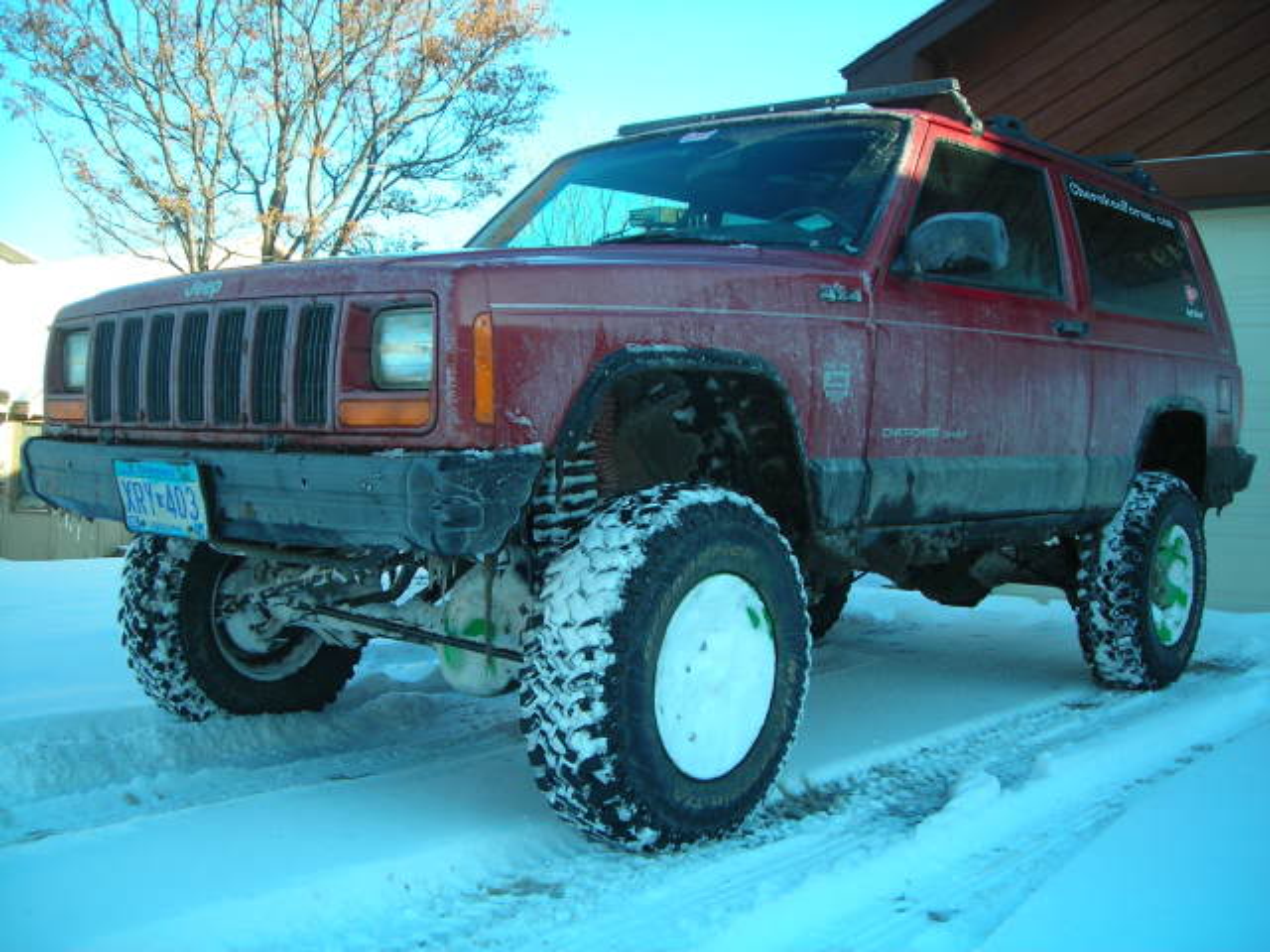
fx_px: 1394
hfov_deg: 49.0
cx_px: 635
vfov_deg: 37.7
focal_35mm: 38
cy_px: 476
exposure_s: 1/150
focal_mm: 6.3
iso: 50
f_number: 3.2
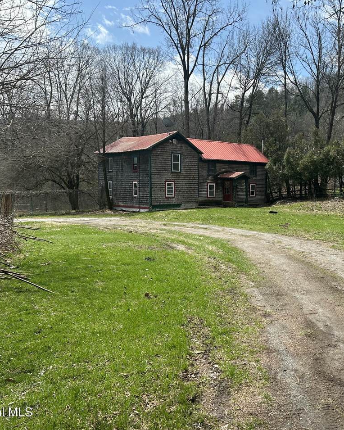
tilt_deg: -4.1
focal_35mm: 34
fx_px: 433
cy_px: 216
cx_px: 257
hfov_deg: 42.1
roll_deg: -0.3
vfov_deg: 52.8
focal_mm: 5.7
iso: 50
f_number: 1.5
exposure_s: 1/2994
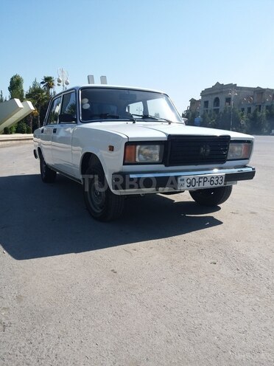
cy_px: 183
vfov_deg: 65.3
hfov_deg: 51.4
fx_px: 285
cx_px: 137
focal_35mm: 27
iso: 40
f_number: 1.9
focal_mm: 3.7
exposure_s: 1/1182
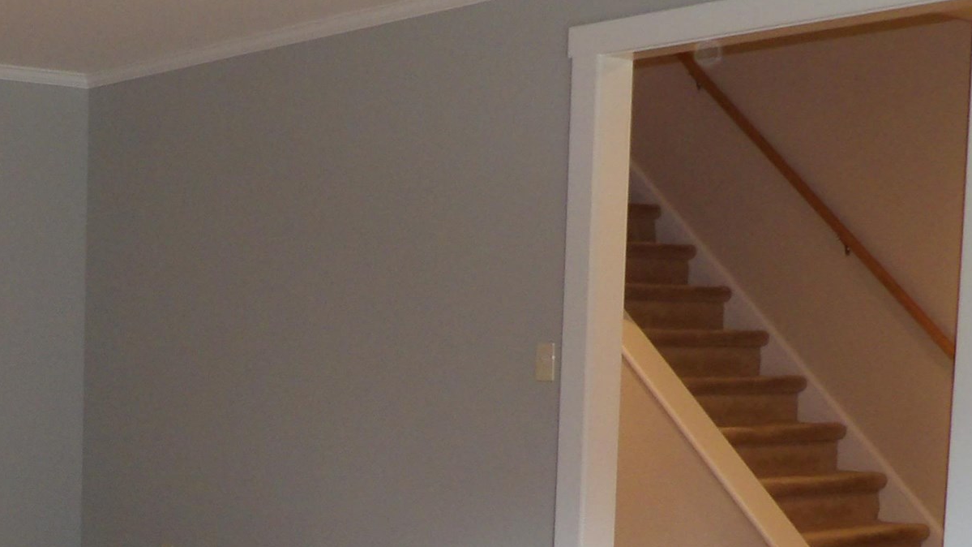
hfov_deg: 29.8
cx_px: 62
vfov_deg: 17.5
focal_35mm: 67
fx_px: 1727
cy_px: 557
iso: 200
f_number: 3.2
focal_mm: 4.3
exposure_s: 1/33
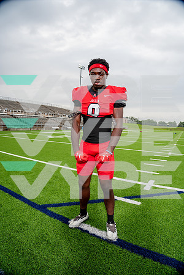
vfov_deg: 84.0
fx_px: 153
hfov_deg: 61.9
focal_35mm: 20
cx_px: 92
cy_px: 138
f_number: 5
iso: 100
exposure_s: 1/250
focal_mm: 20
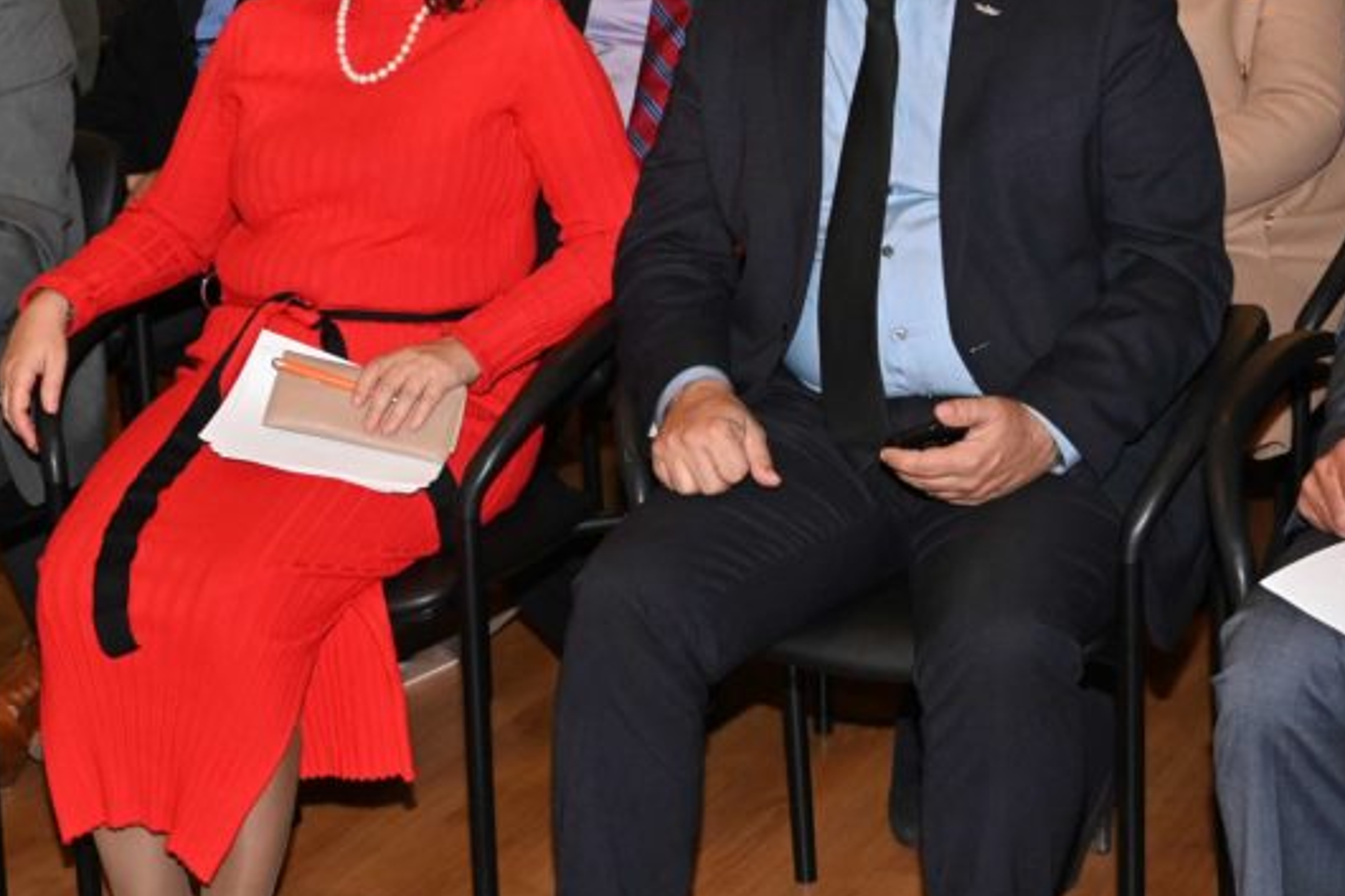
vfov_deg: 16.0
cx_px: 705
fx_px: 3175
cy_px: 230
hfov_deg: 23.9
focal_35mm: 85
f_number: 5.6
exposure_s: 1/200
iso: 1250
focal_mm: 44
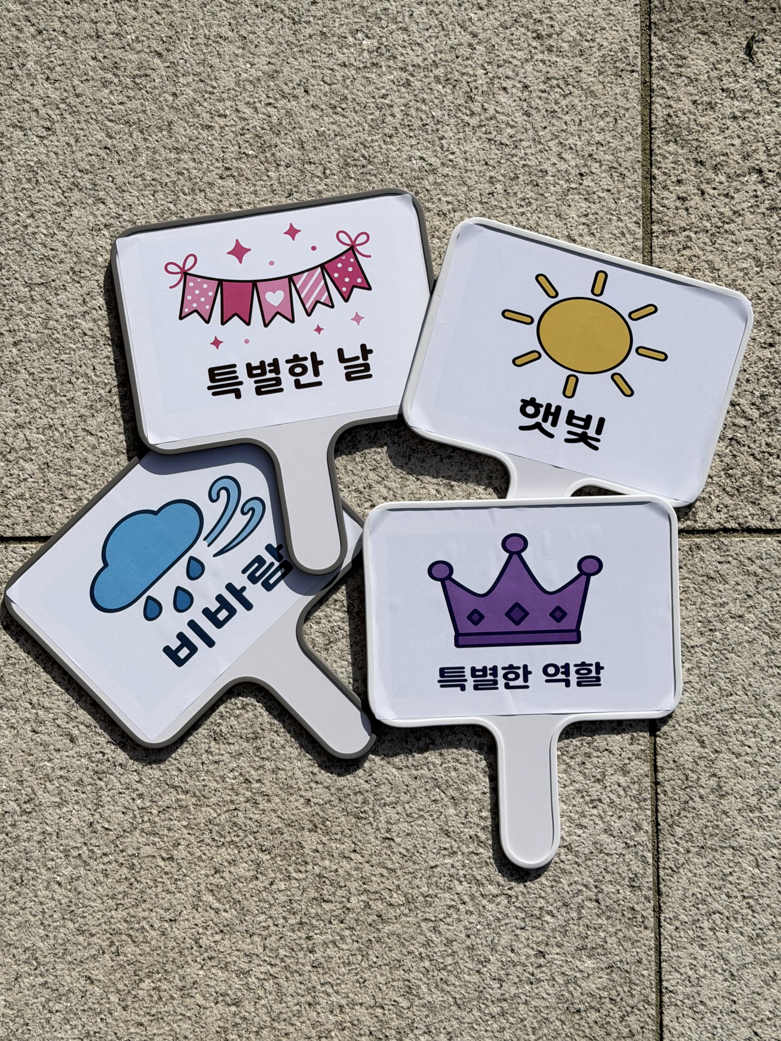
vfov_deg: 39.7
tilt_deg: -89.0
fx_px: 1444
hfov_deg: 30.3
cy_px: 520
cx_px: 390
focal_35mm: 48
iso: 80
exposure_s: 1/13333
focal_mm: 6.76
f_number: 1.78
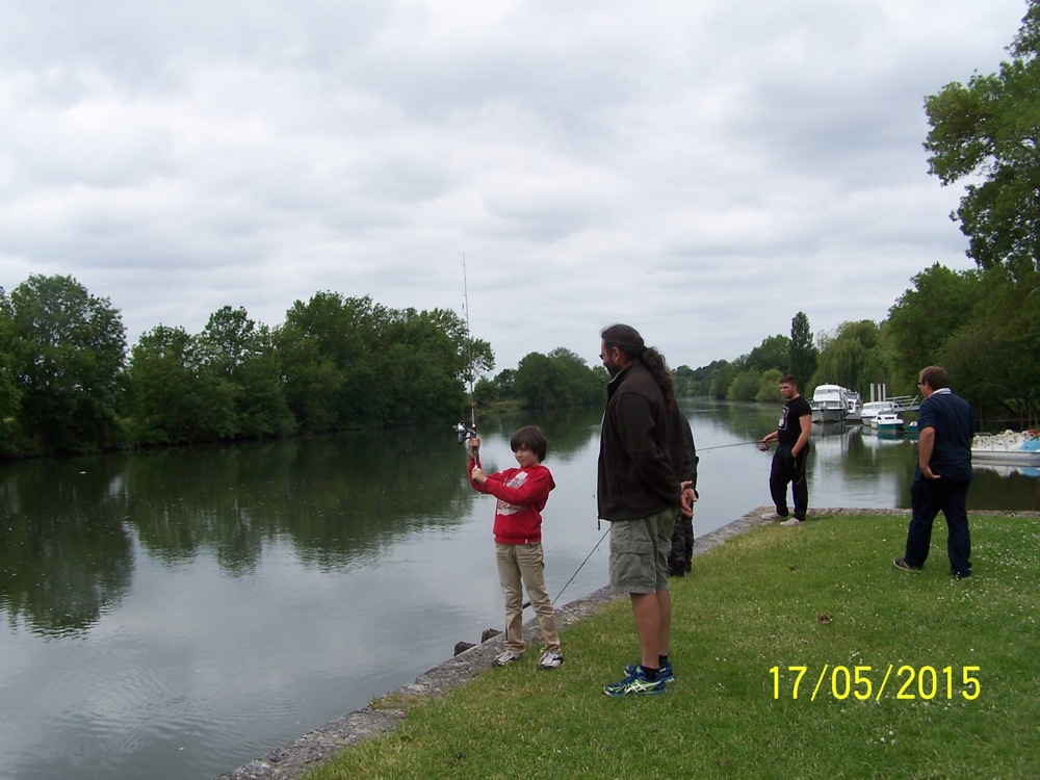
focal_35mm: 38
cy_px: 390
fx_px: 1142
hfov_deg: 49.0
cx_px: 520
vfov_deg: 37.7
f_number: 5.6
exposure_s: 1/350
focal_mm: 6.3
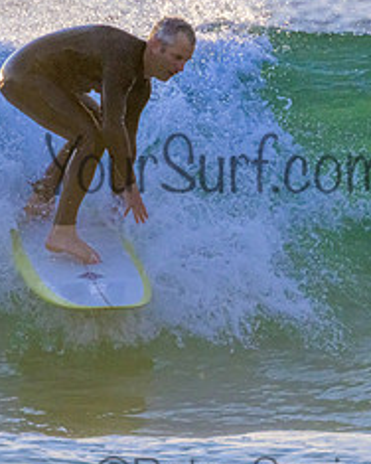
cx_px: 249
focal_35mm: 1857
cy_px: 147
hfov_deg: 0.8
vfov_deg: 1.0
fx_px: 25488
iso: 2800
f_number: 11
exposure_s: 1/1600
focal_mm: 800
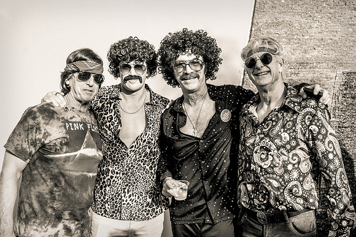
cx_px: 186
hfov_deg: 45.5
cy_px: 113
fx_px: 424
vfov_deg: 31.3
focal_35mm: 43
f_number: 5.6
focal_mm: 41
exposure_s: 1/640
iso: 200
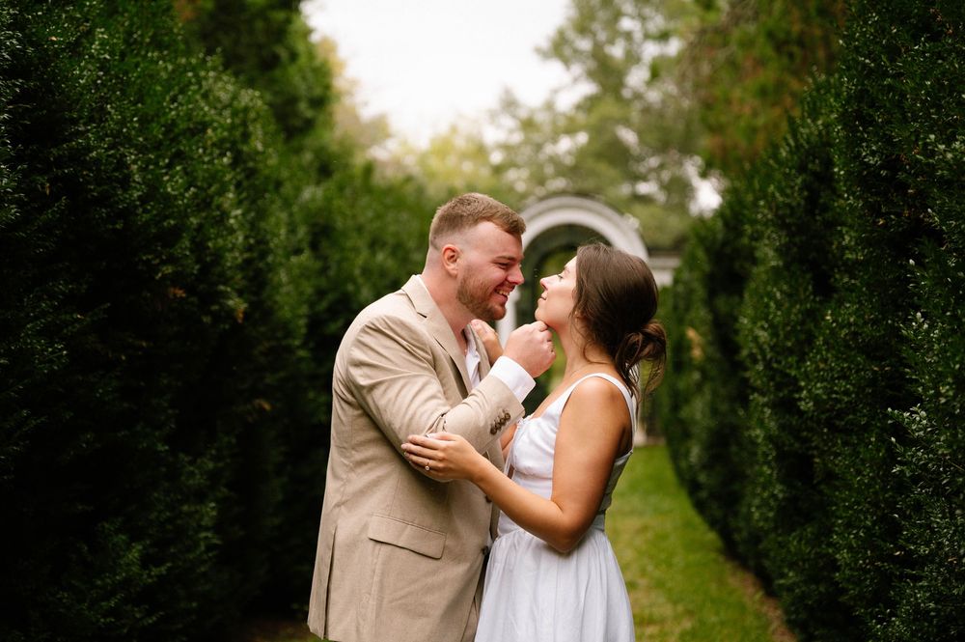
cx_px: 442
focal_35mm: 76
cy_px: 346
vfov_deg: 17.8
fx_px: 2045
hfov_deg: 26.5
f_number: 2.8
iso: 100
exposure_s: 1/160
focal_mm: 70
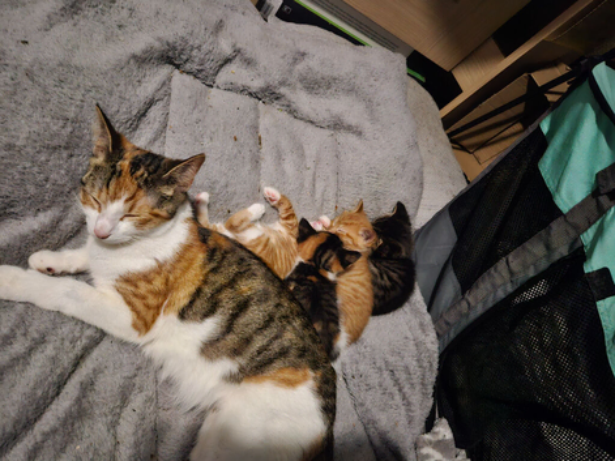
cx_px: 308
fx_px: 409
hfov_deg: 73.9
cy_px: 230
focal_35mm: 23
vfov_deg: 58.9
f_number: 1.8
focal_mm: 5.4
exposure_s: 1/16.7
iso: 1250
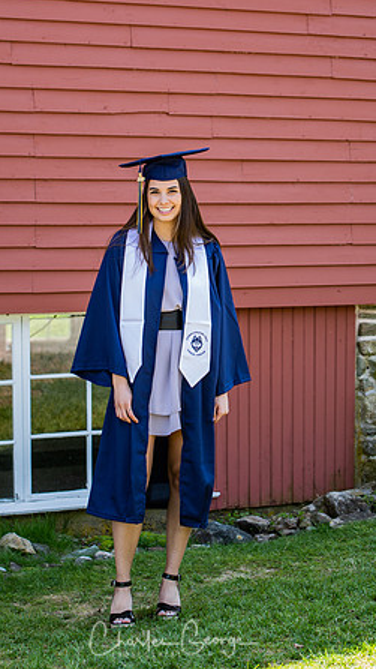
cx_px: 159
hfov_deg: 10.9
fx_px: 1967
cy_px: 333
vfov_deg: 19.3
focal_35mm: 111
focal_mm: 70
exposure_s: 1/250
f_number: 2.8
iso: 100
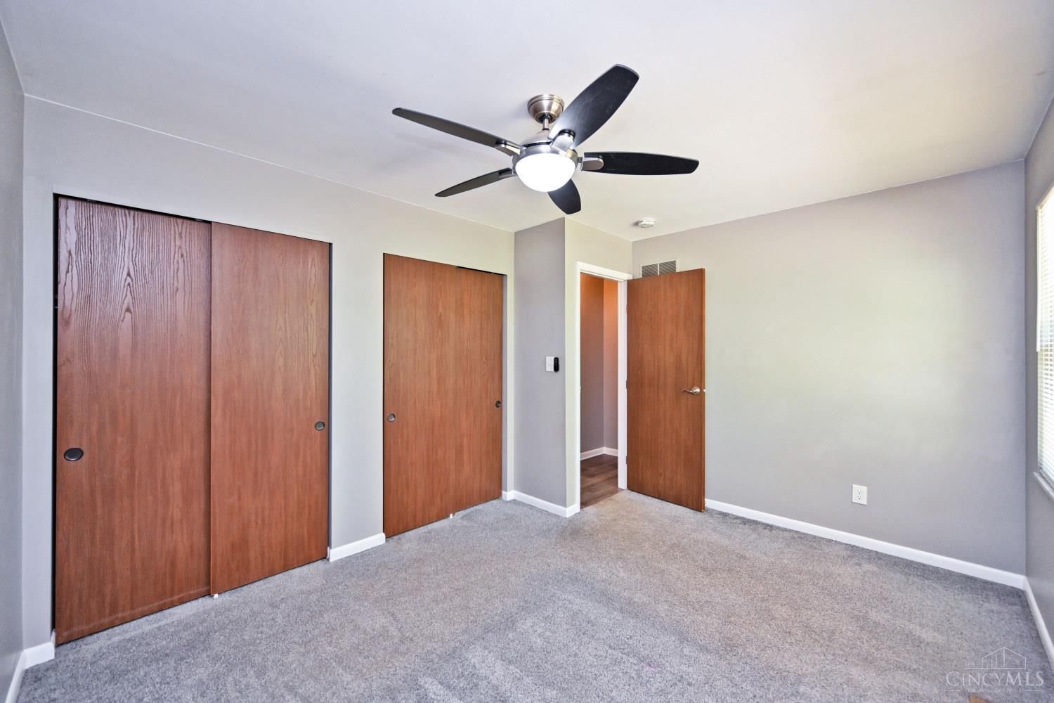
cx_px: 527
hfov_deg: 104.3
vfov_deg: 81.2
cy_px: 352
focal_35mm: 14
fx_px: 410
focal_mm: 14
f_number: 4
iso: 800
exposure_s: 1/60
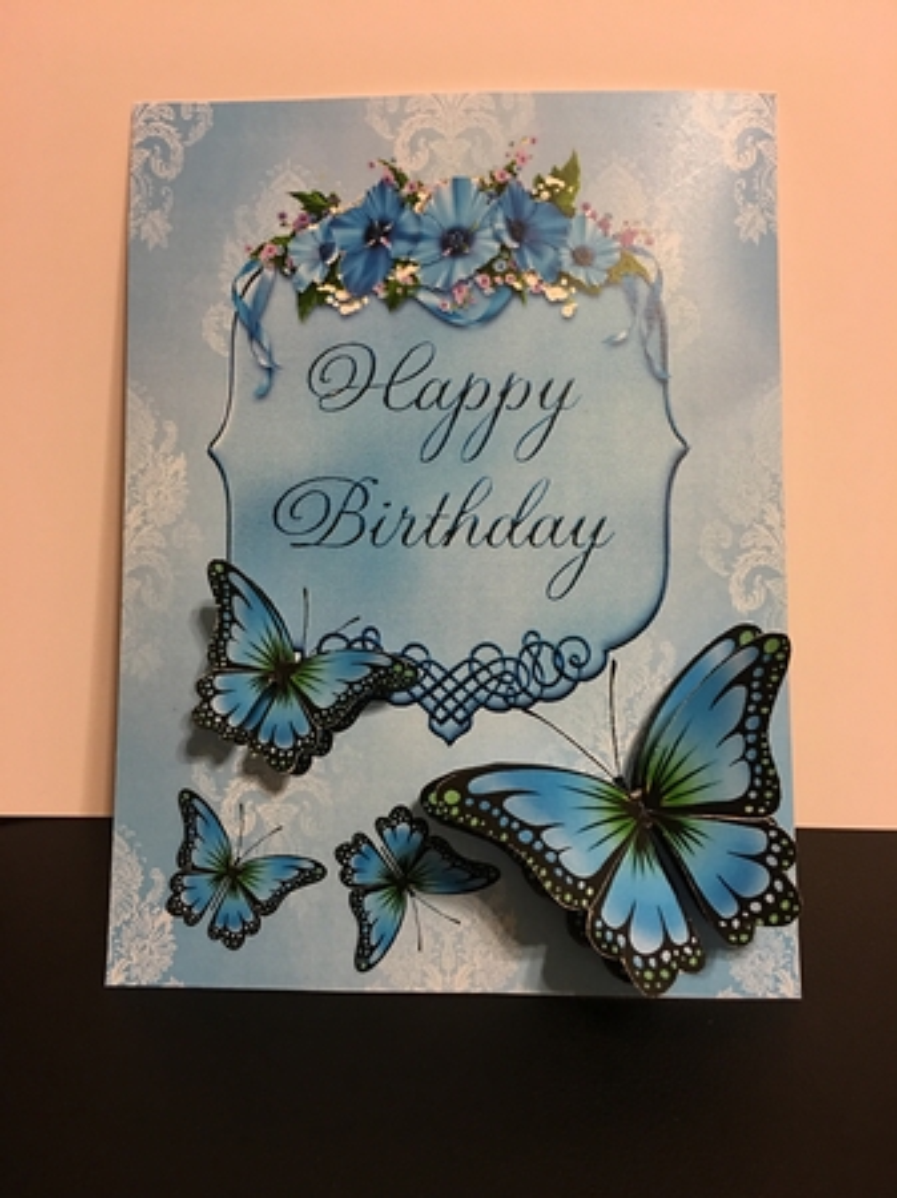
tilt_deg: -25.0
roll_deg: +0.6
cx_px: 448
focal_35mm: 29
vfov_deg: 61.7
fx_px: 1003
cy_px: 599
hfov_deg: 48.2
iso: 100
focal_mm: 4.15
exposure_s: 1/15
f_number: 2.2
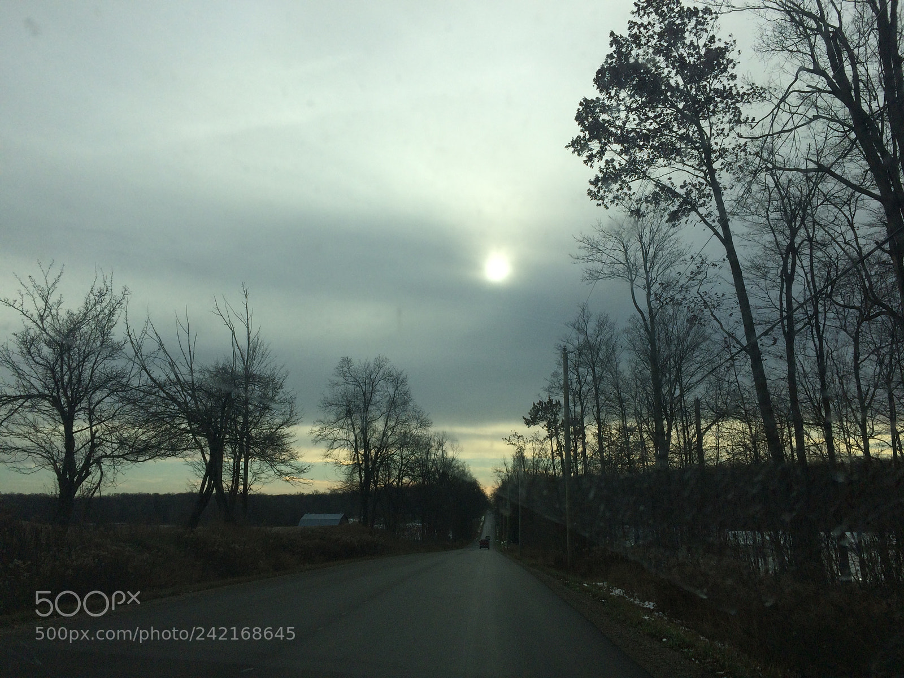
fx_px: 757
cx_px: 452
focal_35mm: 29
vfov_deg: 48.2
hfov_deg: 61.7
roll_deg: +0.5
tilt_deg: +11.3
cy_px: 339
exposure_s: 1/2564
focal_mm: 4.15
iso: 32
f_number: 2.2
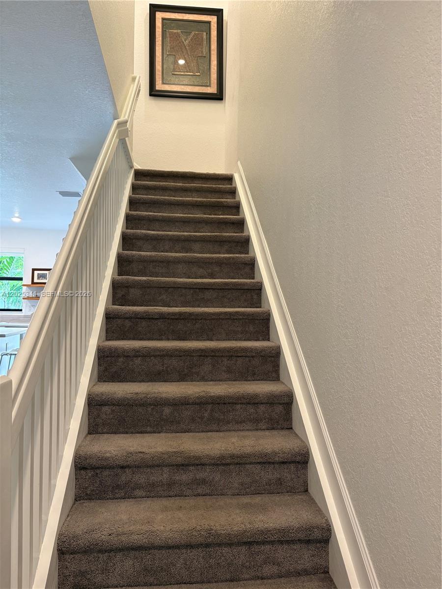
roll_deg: -0.7
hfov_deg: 53.1
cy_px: 294
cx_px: 221
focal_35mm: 26
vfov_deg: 67.3
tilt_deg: +4.0
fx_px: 443
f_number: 1.6
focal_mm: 5.96
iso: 125
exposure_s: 1/60
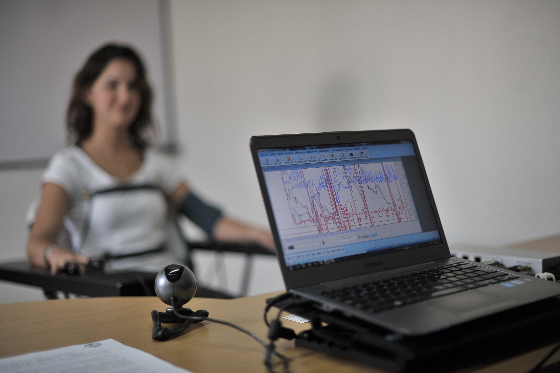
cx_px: 280
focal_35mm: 50
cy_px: 186
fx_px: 777
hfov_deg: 39.6
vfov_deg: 27.0
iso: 250
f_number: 1.4
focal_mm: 50
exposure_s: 1/500
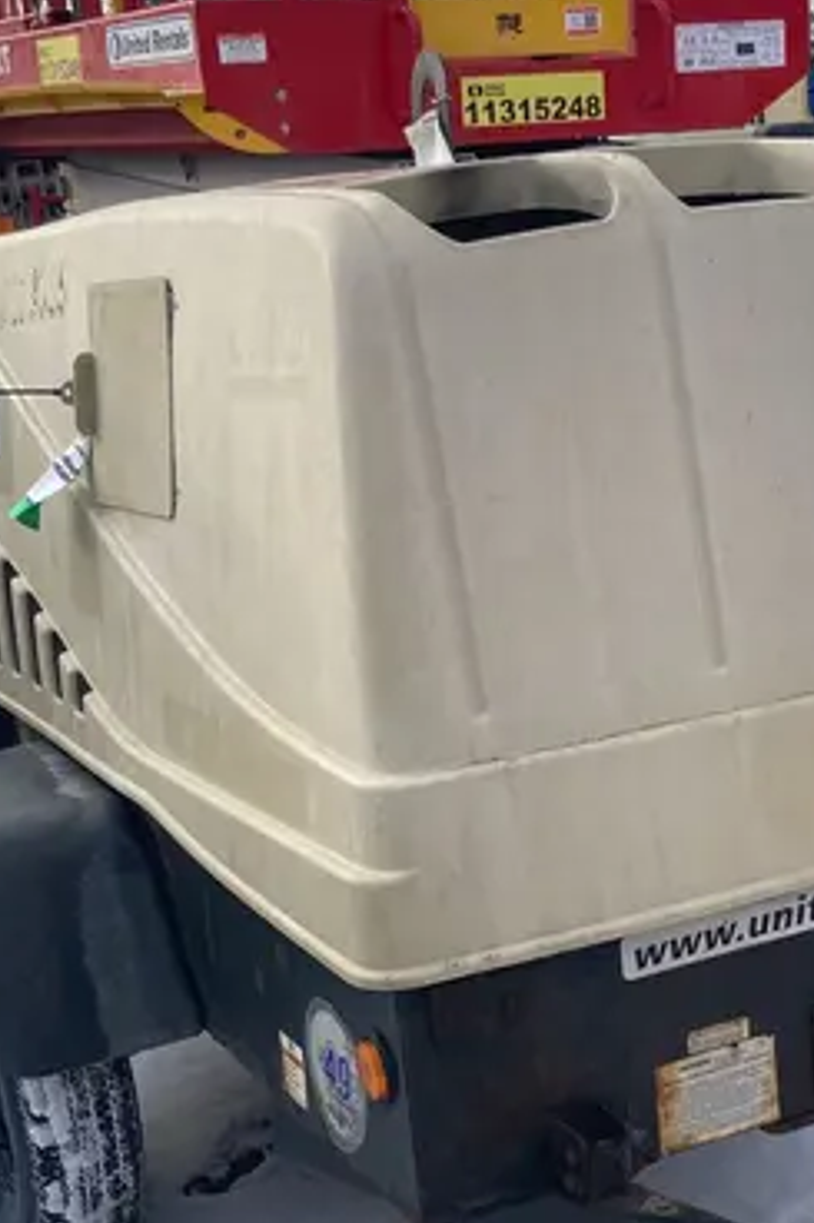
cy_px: 952
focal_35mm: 58
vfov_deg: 33.6
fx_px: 1969
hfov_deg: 23.2
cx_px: 568
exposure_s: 1/623
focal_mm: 3.99
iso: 20
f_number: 1.8
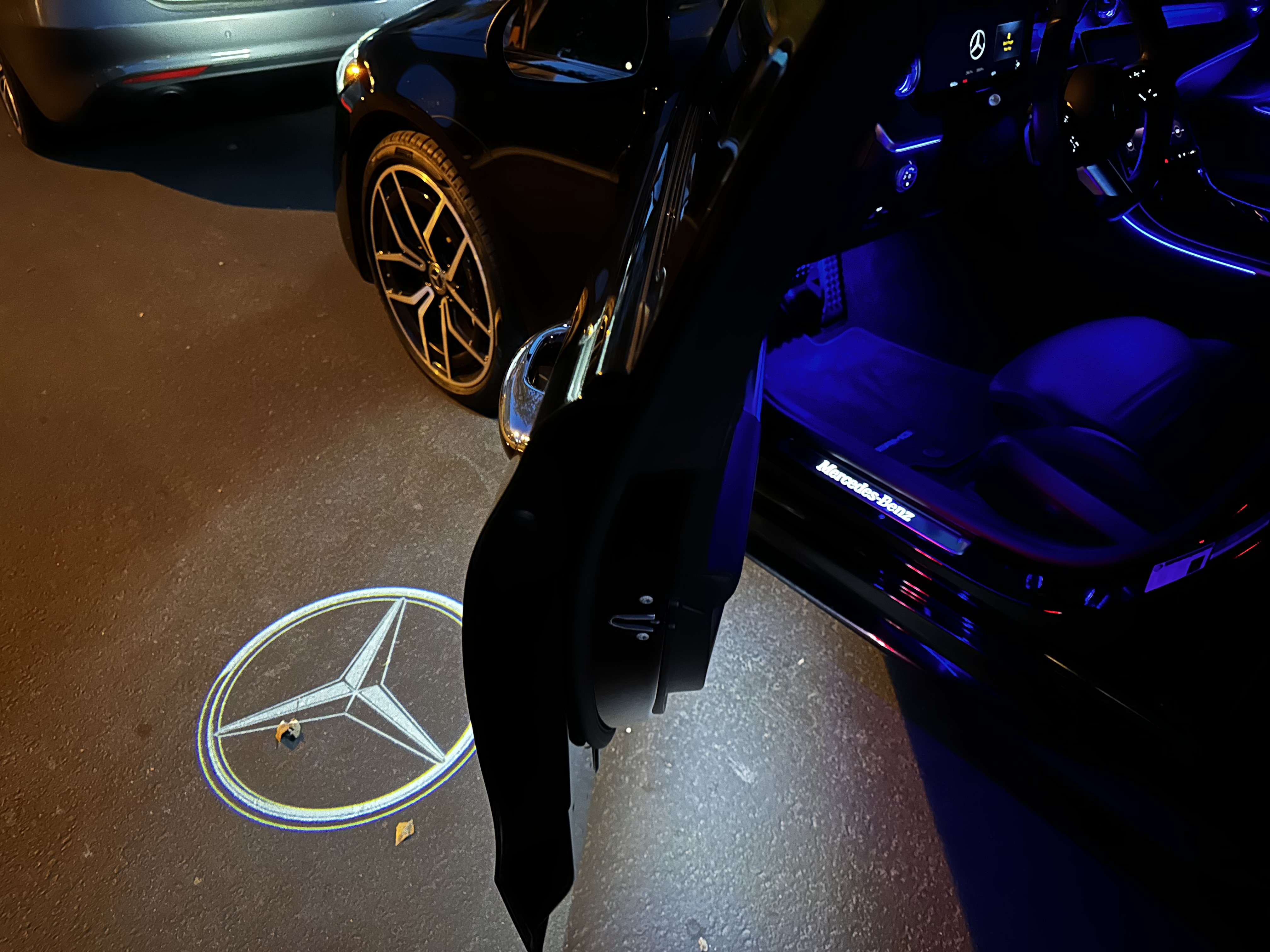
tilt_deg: -36.9
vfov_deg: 56.8
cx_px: 635
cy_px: 476
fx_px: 881
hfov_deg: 71.6
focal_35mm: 24
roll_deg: +1.6
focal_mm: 6.86
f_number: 1.78
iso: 2000
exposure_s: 1/9
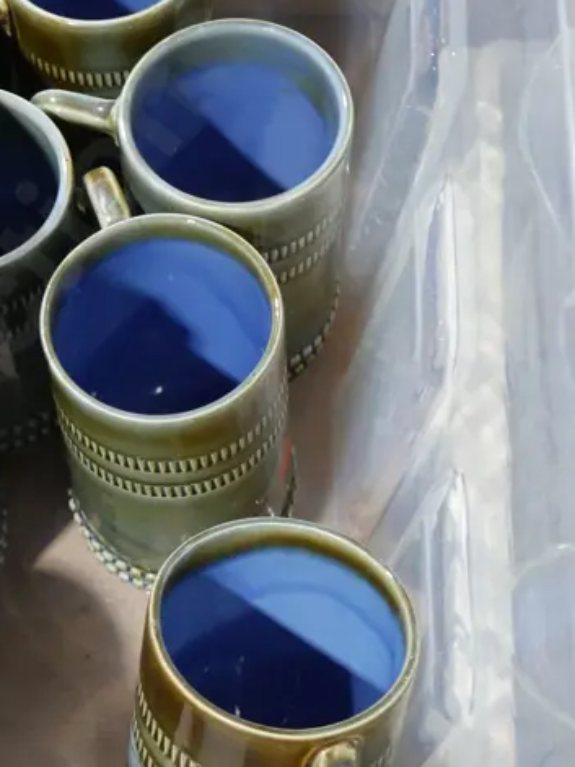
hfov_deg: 19.2
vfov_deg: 26.3
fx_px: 1640
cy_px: 370
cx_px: -37
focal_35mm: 74
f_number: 4
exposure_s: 1/60
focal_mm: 17
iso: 800
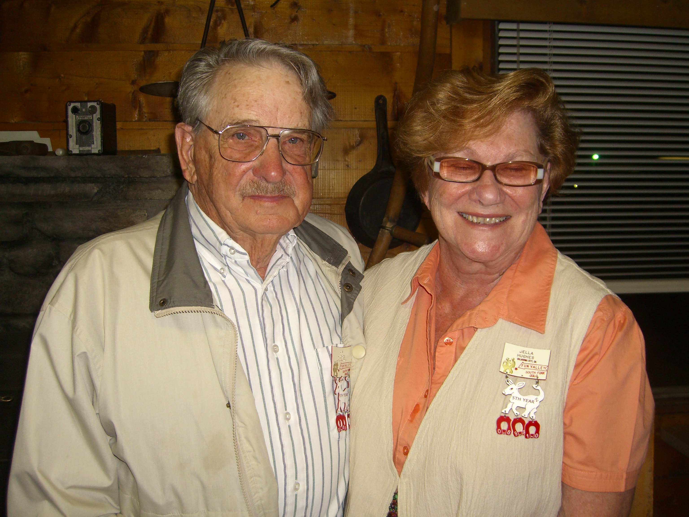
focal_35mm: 38
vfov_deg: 37.7
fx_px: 756
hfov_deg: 49.0
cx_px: 344
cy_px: 258
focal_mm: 7.9
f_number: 2.8
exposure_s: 1/60
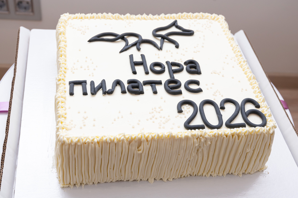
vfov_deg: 28.9
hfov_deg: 42.3
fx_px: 385
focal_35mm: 46
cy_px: 110
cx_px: 165
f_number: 6.3
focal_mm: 42
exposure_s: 1/160
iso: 1000
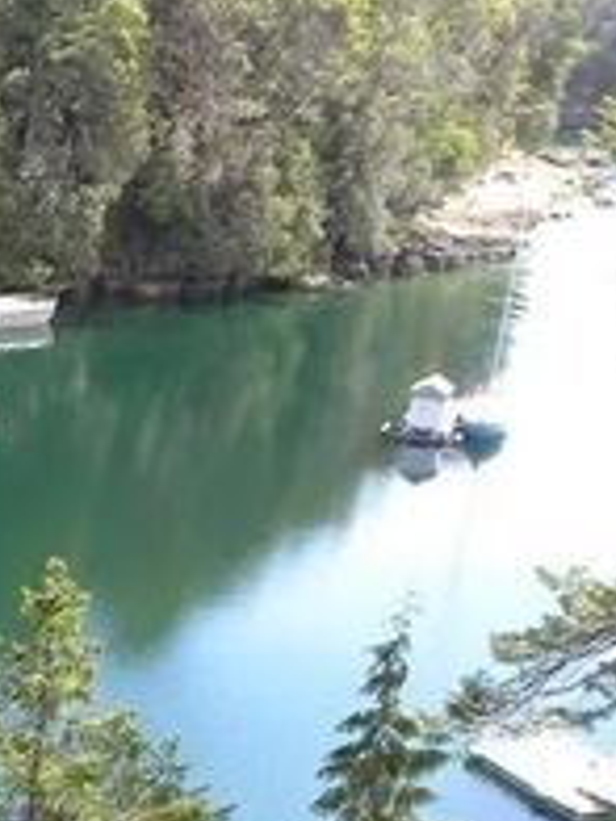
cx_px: -624
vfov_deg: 22.3
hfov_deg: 14.4
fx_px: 2017
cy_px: 787
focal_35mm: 85
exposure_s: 1/111
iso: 64
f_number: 4
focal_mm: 4.6
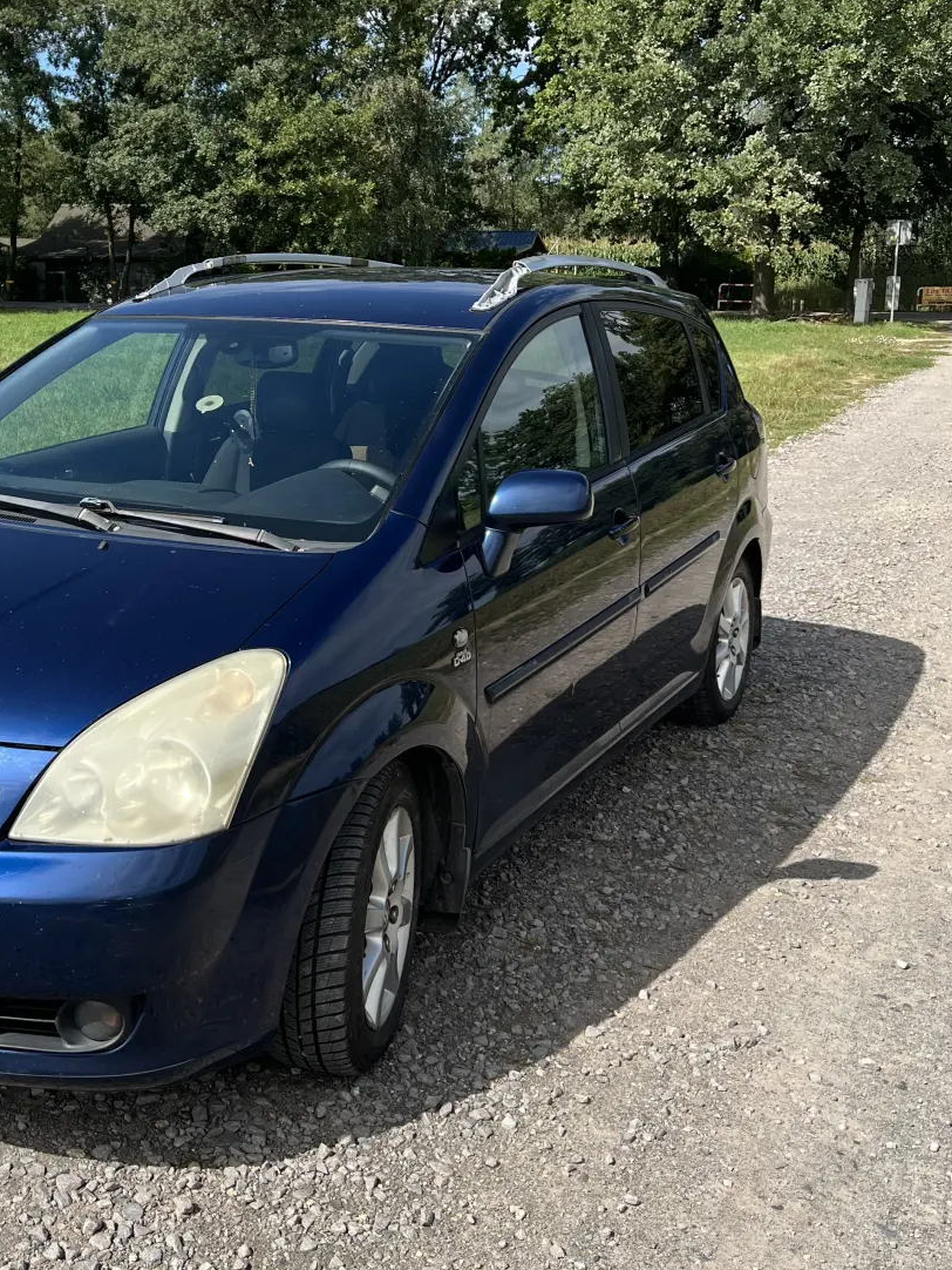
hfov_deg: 34.5
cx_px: 249
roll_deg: -1.0
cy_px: 497
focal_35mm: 41
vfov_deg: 45.5
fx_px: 1503
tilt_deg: -8.9
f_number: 1.5
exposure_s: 1/2994
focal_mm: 5.7
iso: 50
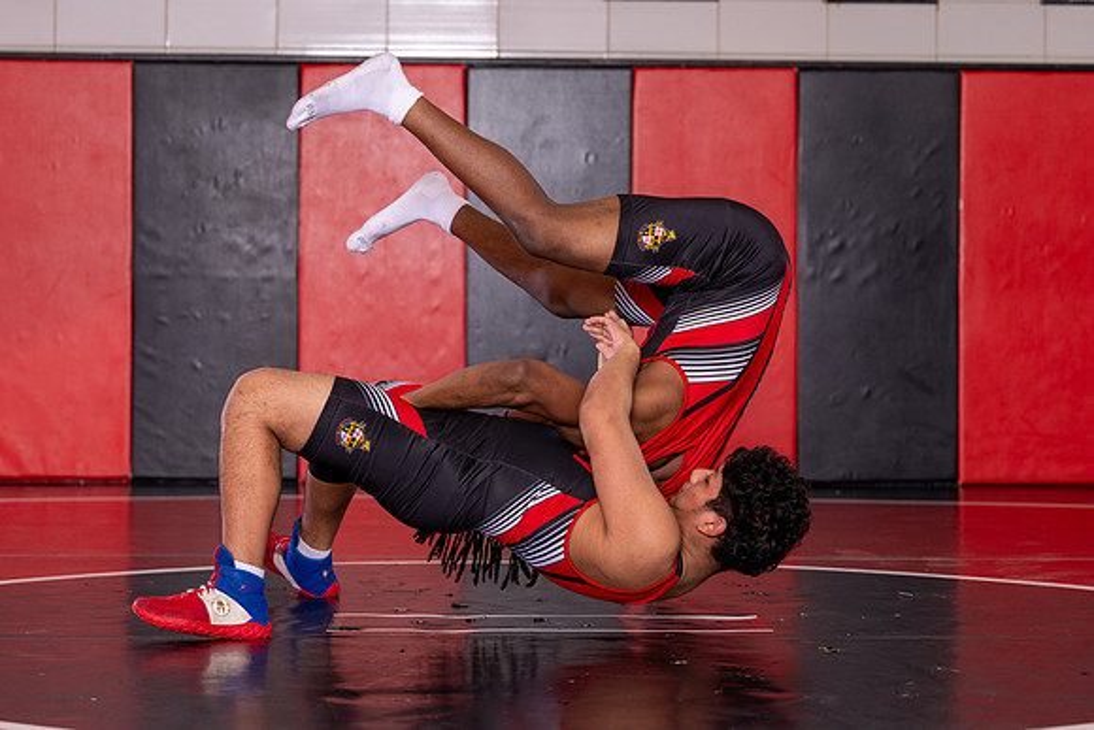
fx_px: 2867
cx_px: 554
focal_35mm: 94
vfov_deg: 14.5
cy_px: 311
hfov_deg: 21.6
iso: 125
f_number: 2.8
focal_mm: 70
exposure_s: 1/160
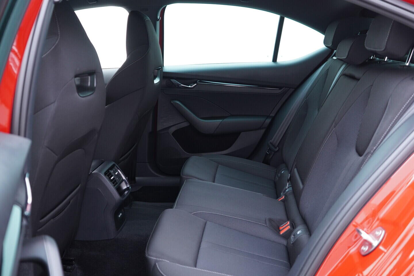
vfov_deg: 36.9
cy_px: 138
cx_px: 207
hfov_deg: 53.1
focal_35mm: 36
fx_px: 414
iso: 500
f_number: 2.8
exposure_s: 1/40
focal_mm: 24
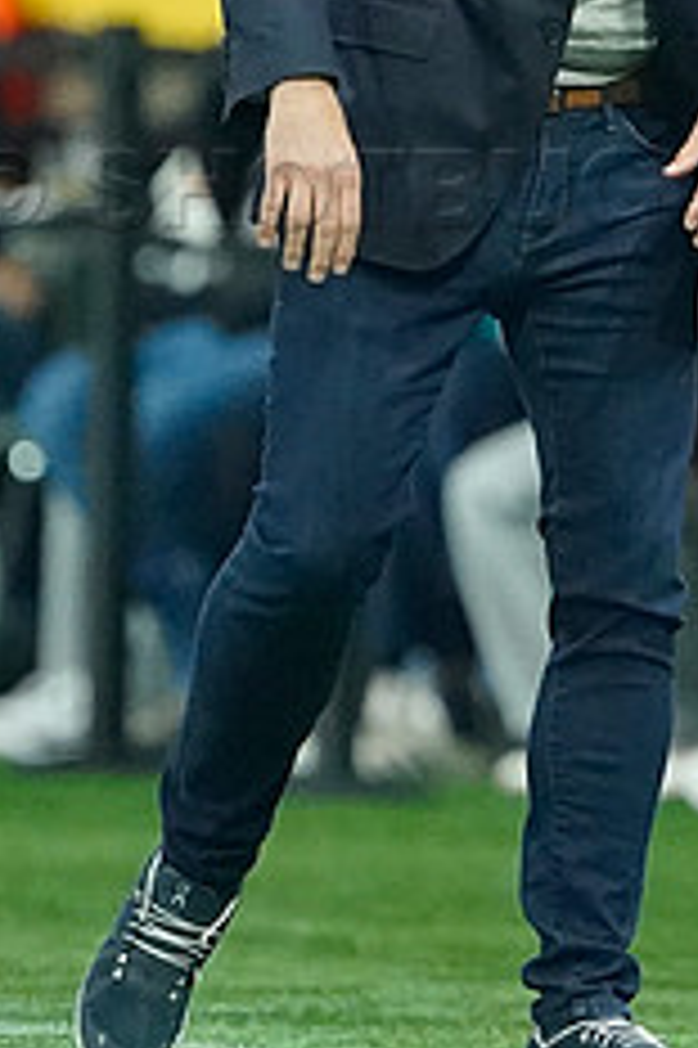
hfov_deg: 1.2
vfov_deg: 1.8
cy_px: 166
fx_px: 33901
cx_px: 534
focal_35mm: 1164
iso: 10000
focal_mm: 600
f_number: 4
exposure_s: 1/1600
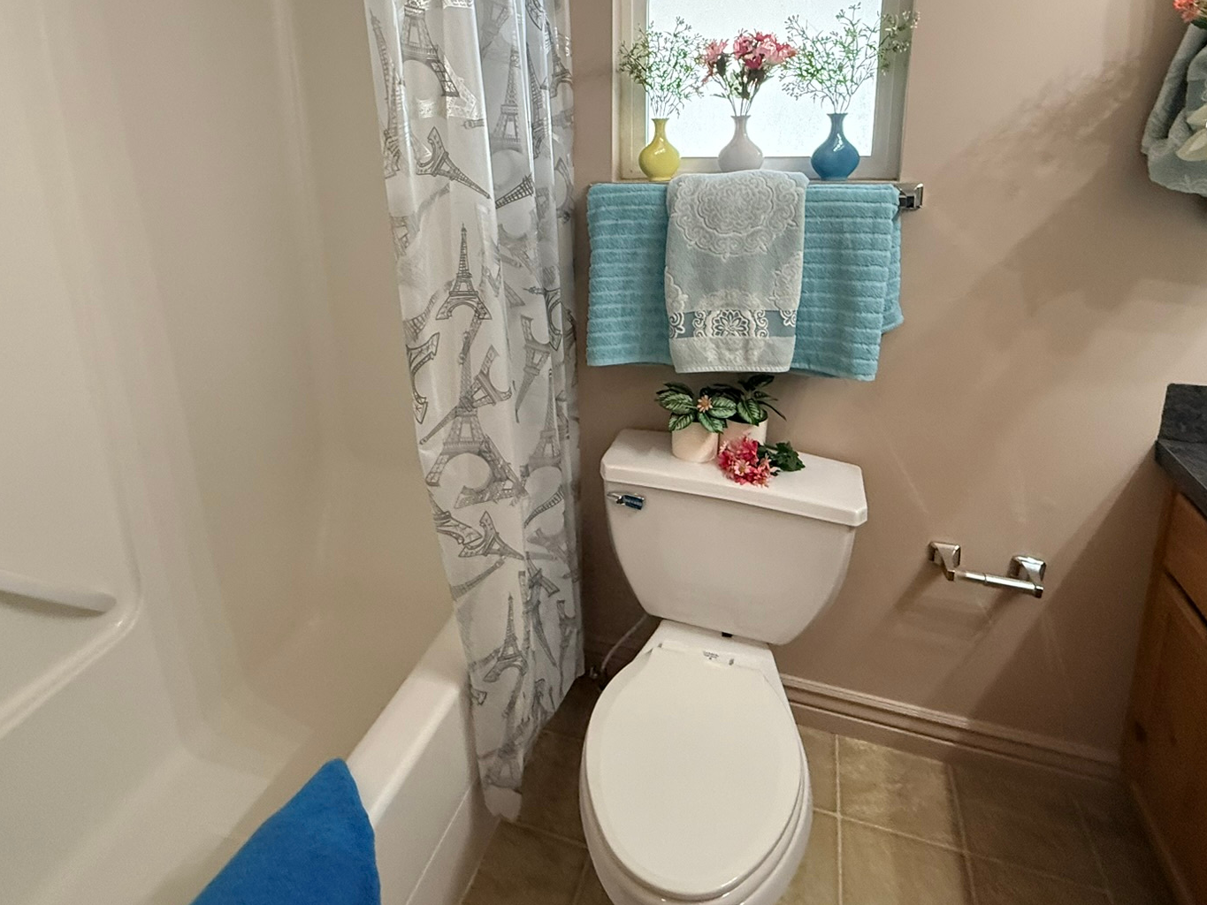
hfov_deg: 78.8
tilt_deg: -12.3
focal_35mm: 21
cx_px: 550
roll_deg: +2.1
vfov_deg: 61.4
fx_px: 732
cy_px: 280
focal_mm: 2.22
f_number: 2.2
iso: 500
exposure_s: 1/120
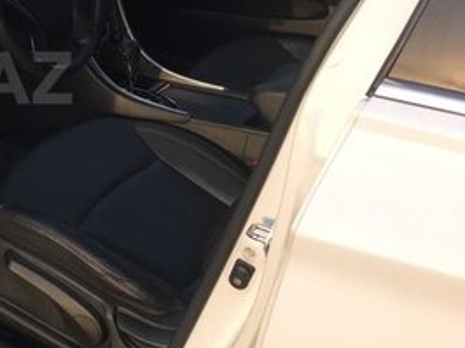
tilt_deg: -21.4
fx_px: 966
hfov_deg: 24.3
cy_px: 78
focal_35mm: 72
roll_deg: -1.9
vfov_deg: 20.2
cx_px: -107
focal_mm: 4.15
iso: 25
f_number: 2.2
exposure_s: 1/234
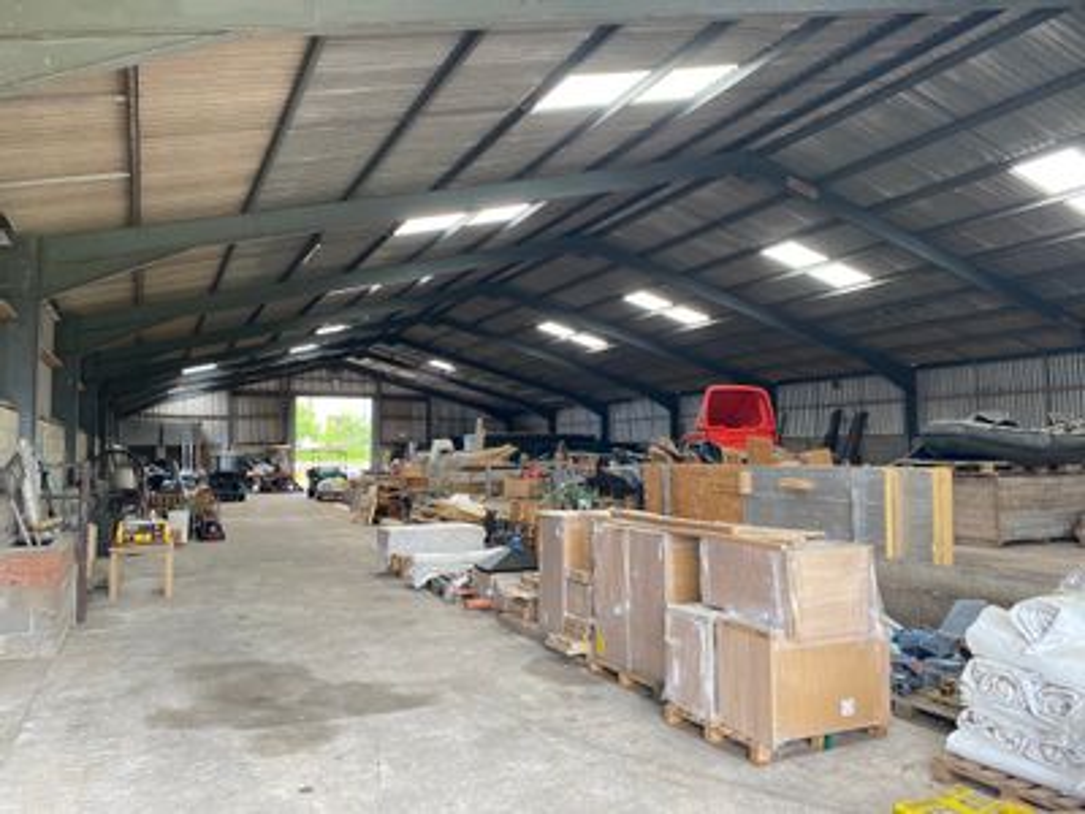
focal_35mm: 26
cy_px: 407
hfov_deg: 67.3
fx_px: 815
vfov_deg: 53.1
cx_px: 542
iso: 80
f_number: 1.8
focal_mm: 4.25
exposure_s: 1/122
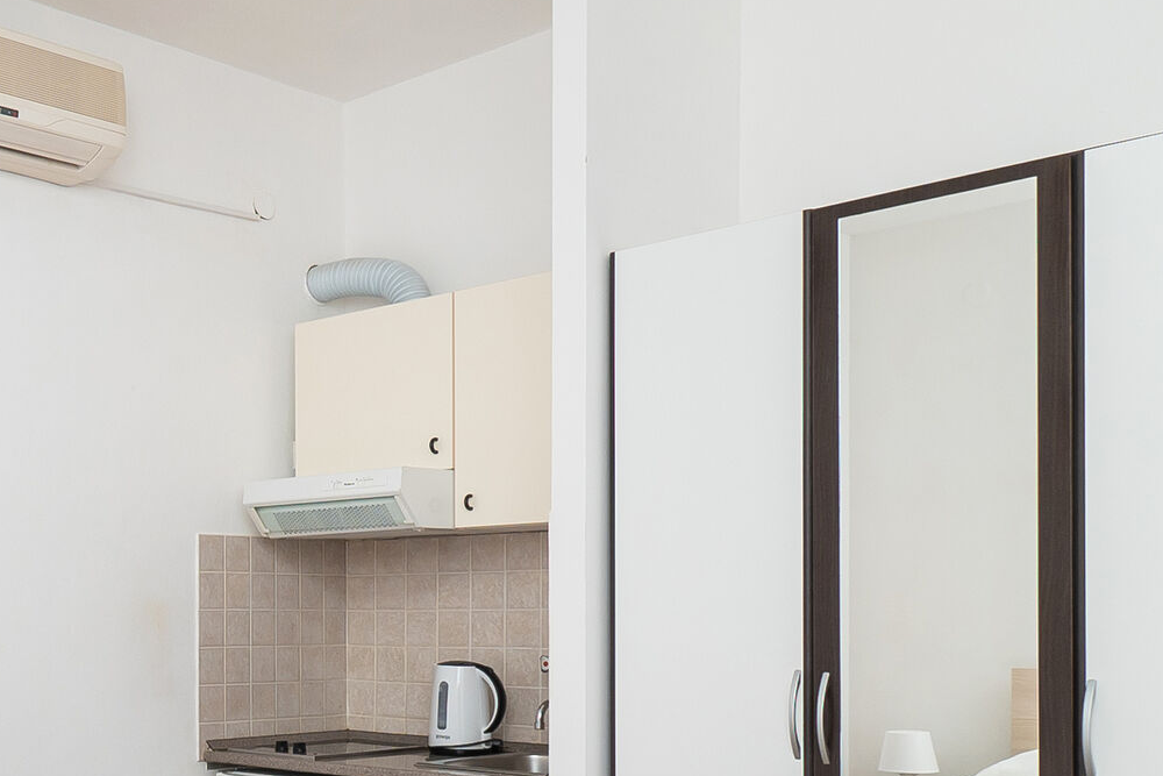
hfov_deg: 38.7
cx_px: -101
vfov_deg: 30.8
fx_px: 1357
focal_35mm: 42
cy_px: 659
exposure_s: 1/200
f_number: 8
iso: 200
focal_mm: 10
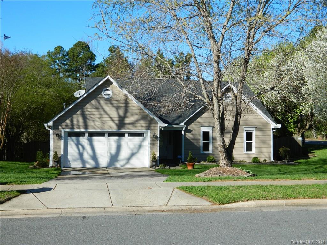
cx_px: 164
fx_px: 444
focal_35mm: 47
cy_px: 122
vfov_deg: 30.9
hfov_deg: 40.4
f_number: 3.6
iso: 80
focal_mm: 8.4
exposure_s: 1/800
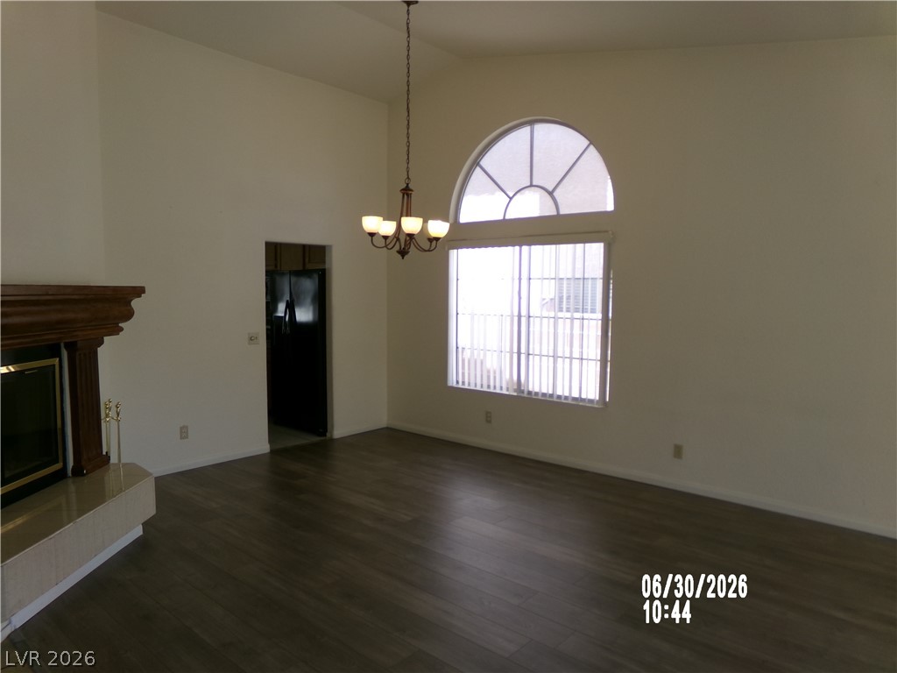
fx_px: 622
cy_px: 336
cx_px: 448
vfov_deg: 56.8
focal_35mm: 24
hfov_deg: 71.6
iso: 100
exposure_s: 1/70
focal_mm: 4.3
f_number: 3.7
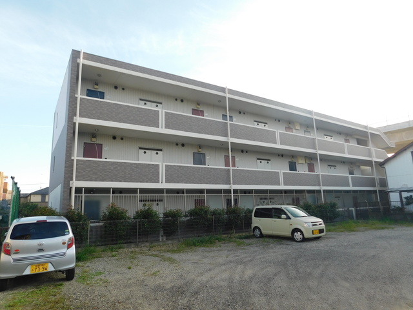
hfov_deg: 73.9
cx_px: 206
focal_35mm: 23
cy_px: 155
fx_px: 274
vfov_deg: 58.9
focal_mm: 4
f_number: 3
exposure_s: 1/400
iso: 125
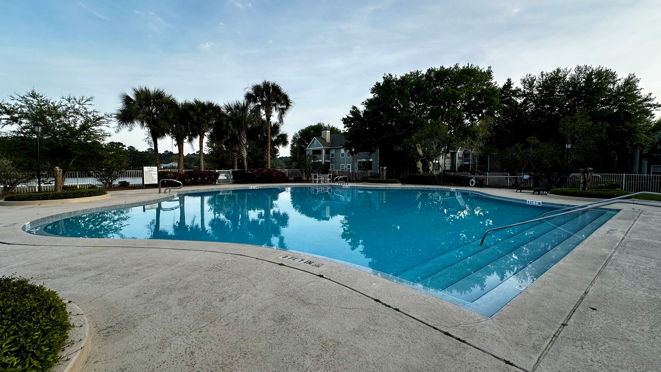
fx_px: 280
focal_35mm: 16
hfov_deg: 99.3
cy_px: 182
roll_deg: -0.4
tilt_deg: -2.6
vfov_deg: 67.1
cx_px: 345
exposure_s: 1/458
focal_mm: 2.22
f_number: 2.2
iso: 40
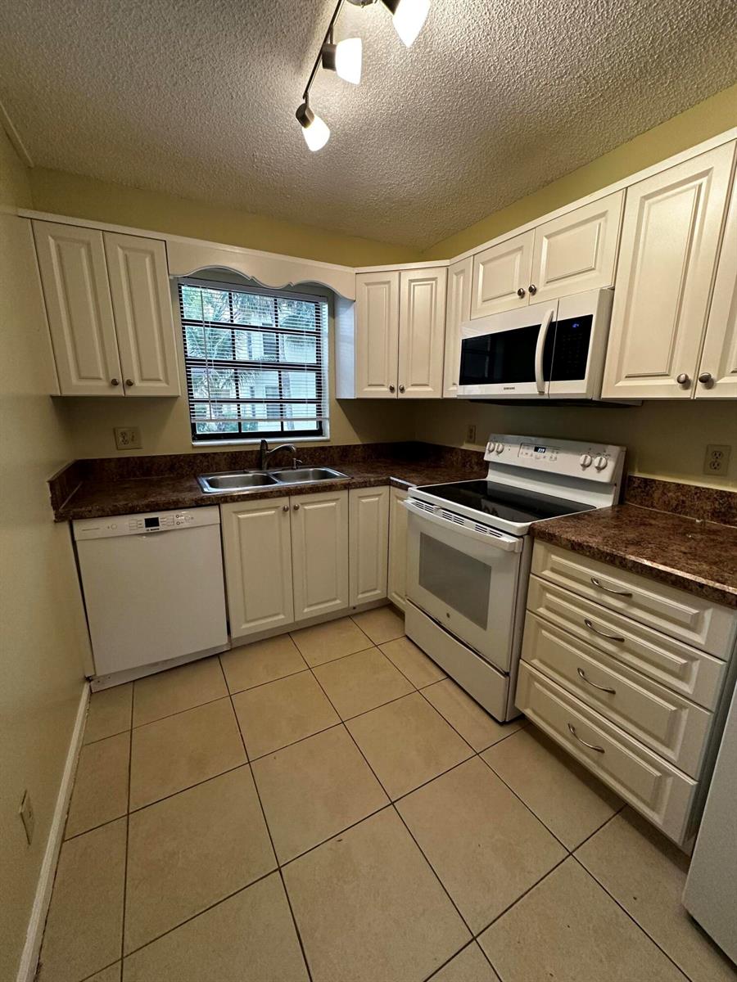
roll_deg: -0.5
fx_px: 397
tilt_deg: -12.5
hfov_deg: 85.7
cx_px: 368
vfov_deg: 102.1
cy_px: 491
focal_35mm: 14
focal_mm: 2.22
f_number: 2.2
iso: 250
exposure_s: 1/120
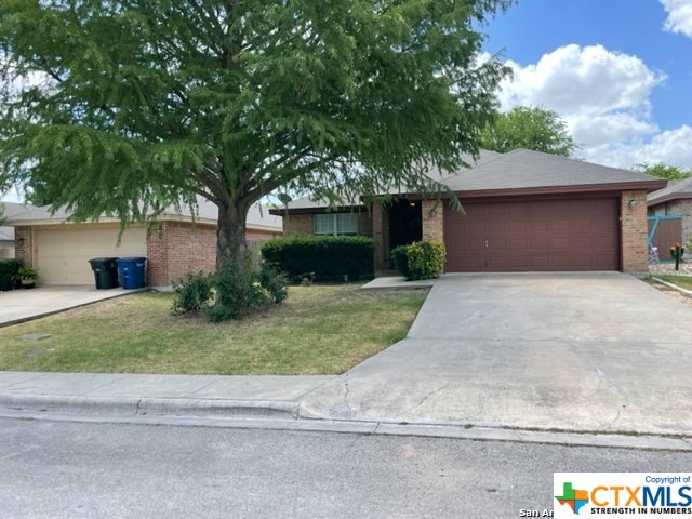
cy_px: 260
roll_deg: +1.0
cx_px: 346
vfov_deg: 53.1
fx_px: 520
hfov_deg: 67.3
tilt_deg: -0.9
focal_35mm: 26
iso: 32
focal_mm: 4.2
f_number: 1.6
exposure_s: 1/836
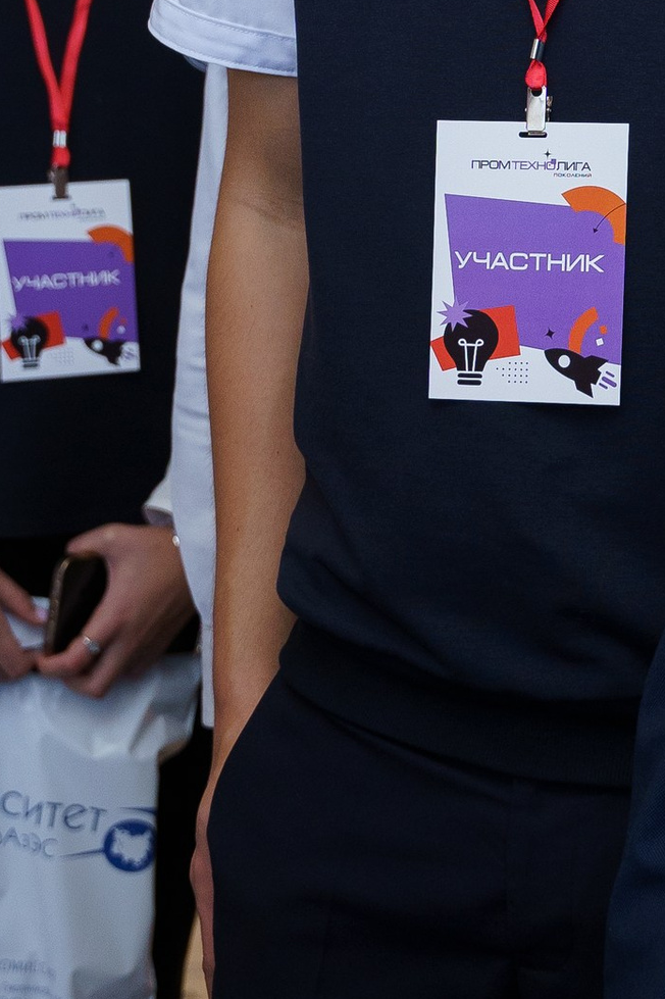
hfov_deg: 9.4
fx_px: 3993
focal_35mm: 144
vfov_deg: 14.0
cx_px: 859
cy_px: -91
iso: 800
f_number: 3.2
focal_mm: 36.7
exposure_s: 1/250
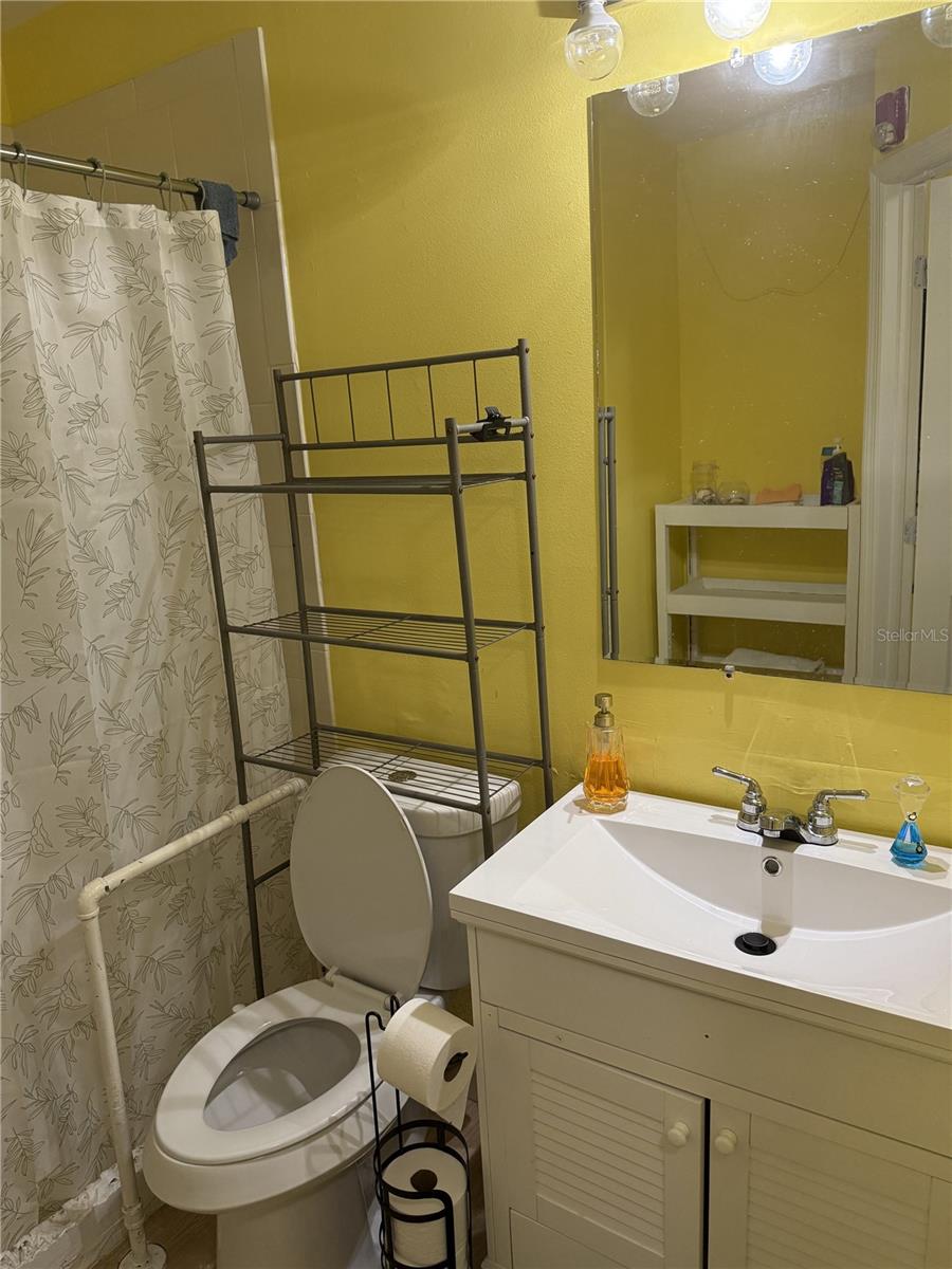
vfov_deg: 71.6
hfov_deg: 56.8
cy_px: 634
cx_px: 476
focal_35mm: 24
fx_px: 880
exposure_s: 1/120
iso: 250
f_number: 1.78
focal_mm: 6.76
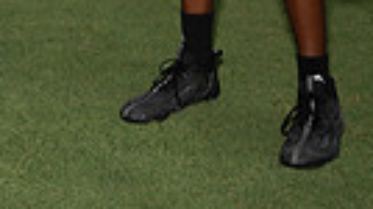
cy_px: -315
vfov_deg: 9.6
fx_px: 1077
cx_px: 117
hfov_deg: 19.6
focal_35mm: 109
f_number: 11
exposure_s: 1/250
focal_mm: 31
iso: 100
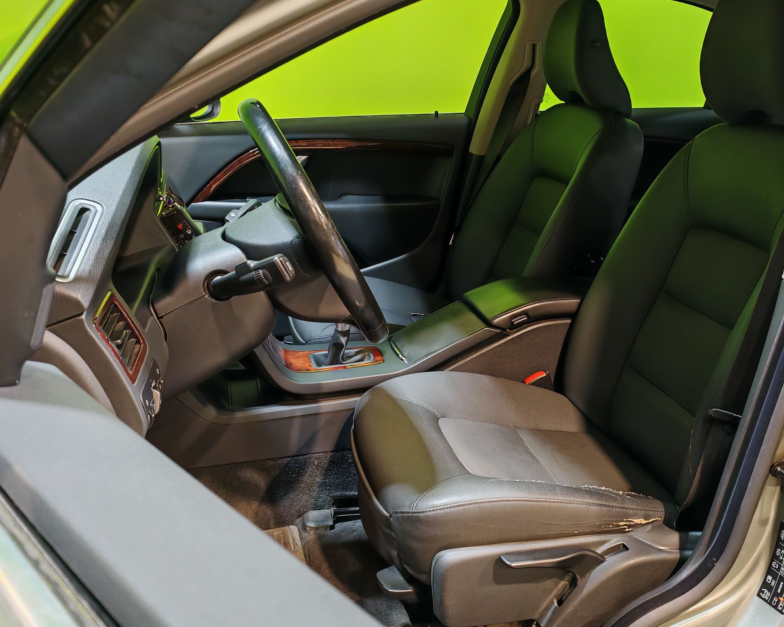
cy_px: 307
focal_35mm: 36
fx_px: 835
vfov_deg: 41.2
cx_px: 517
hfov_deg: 49.5
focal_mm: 6.83
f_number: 2
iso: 320
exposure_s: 1/100
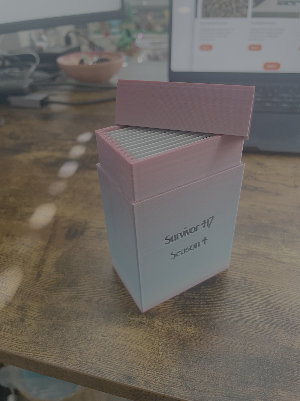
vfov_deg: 67.3
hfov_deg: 53.1
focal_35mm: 26
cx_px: 150
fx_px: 300
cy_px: 200
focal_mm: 4.2
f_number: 1.6
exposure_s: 1/60
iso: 125
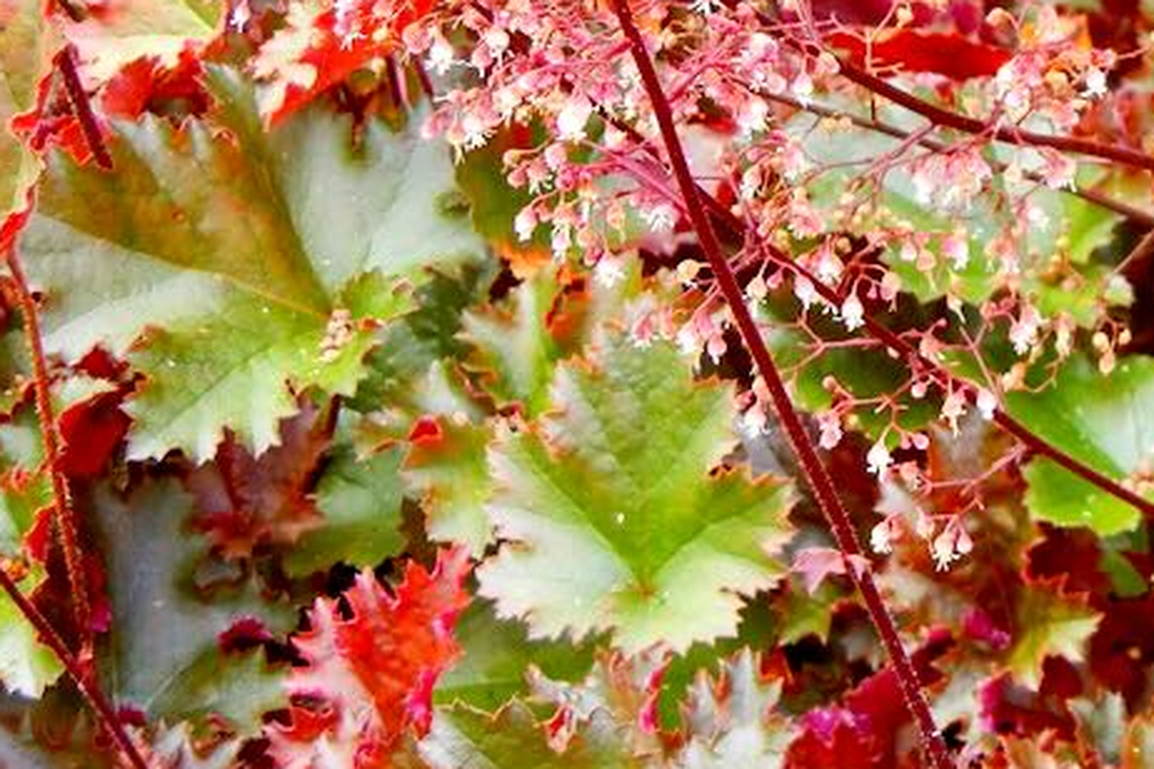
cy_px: -47
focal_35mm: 136
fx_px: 4359
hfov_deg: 14.7
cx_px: 1271
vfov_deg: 10.0
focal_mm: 10.6
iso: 160
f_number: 4
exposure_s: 1/45.2
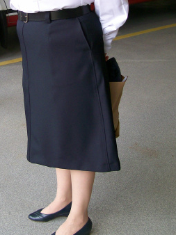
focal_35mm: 64
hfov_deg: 22.5
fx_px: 434
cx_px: 28
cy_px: 37
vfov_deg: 29.4
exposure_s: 1/72.6
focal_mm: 6
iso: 80
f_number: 2.7
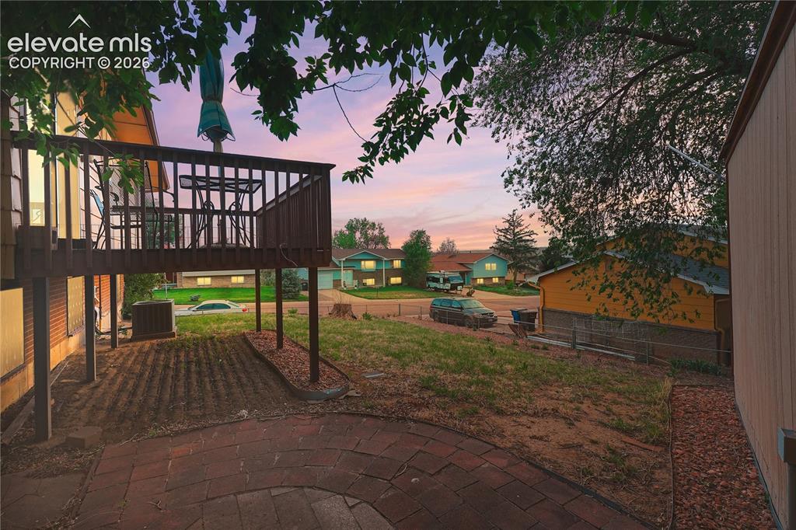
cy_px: 265
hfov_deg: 95.0
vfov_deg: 72.0
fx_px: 365
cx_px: 398
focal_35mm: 16
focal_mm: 11
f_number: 8
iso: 200
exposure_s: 1/60
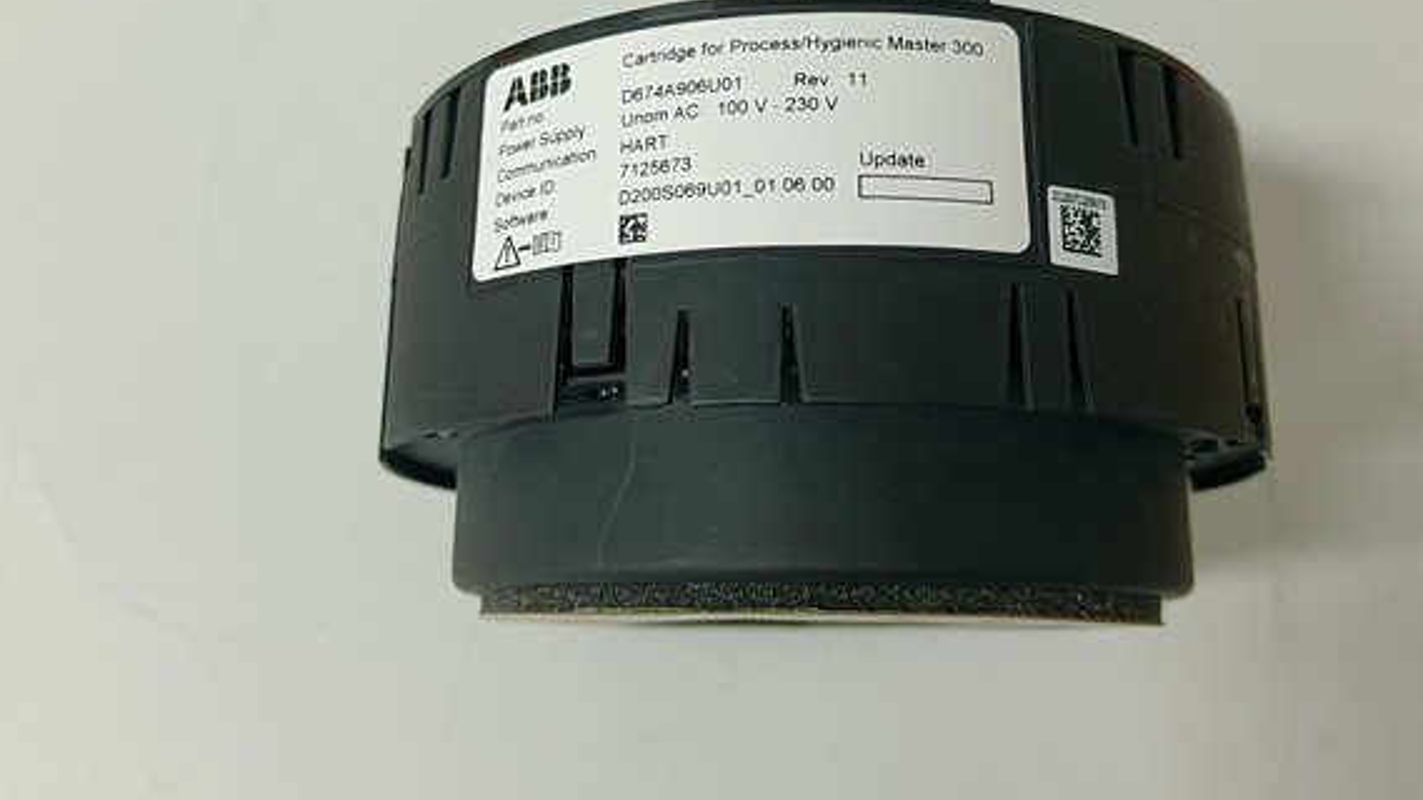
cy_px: 265
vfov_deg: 37.4
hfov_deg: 62.6
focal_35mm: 31
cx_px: 728
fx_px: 1170
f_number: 1.9
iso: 792
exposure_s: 1/50
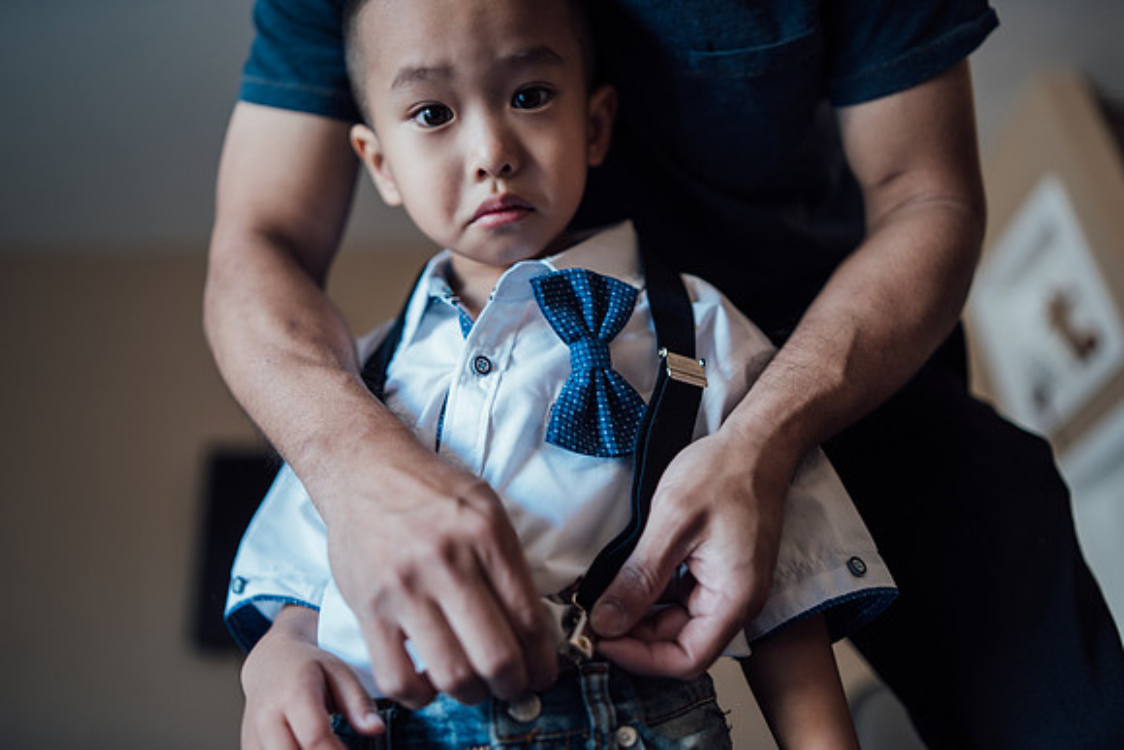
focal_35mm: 35
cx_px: 562
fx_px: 1093
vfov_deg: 37.9
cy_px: 375
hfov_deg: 54.4
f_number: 1.4
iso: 400
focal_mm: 35
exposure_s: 1/160
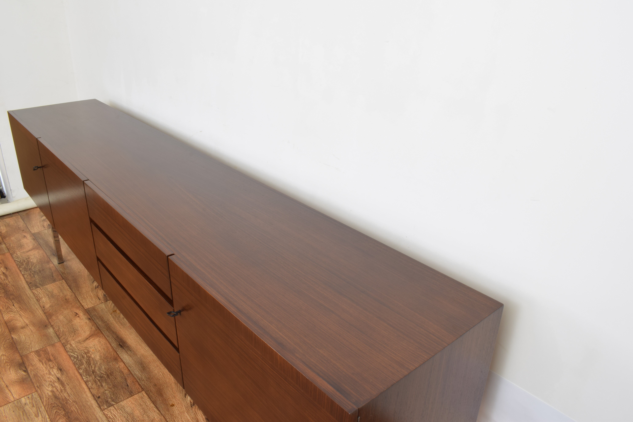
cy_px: 211
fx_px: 475
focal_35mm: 27
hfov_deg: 67.4
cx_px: 316
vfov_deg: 47.9
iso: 100
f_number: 22
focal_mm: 18
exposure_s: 3
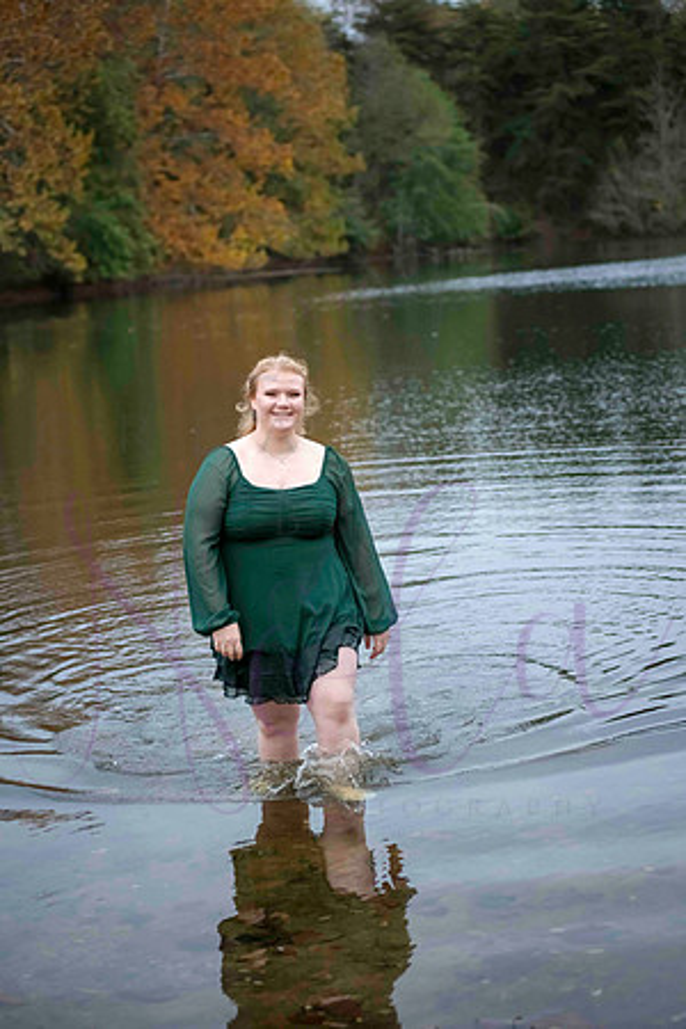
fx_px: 2286
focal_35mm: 80
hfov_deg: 17.1
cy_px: 514
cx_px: 343
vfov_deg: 25.4
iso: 1600
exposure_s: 1/320
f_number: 3.5
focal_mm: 80
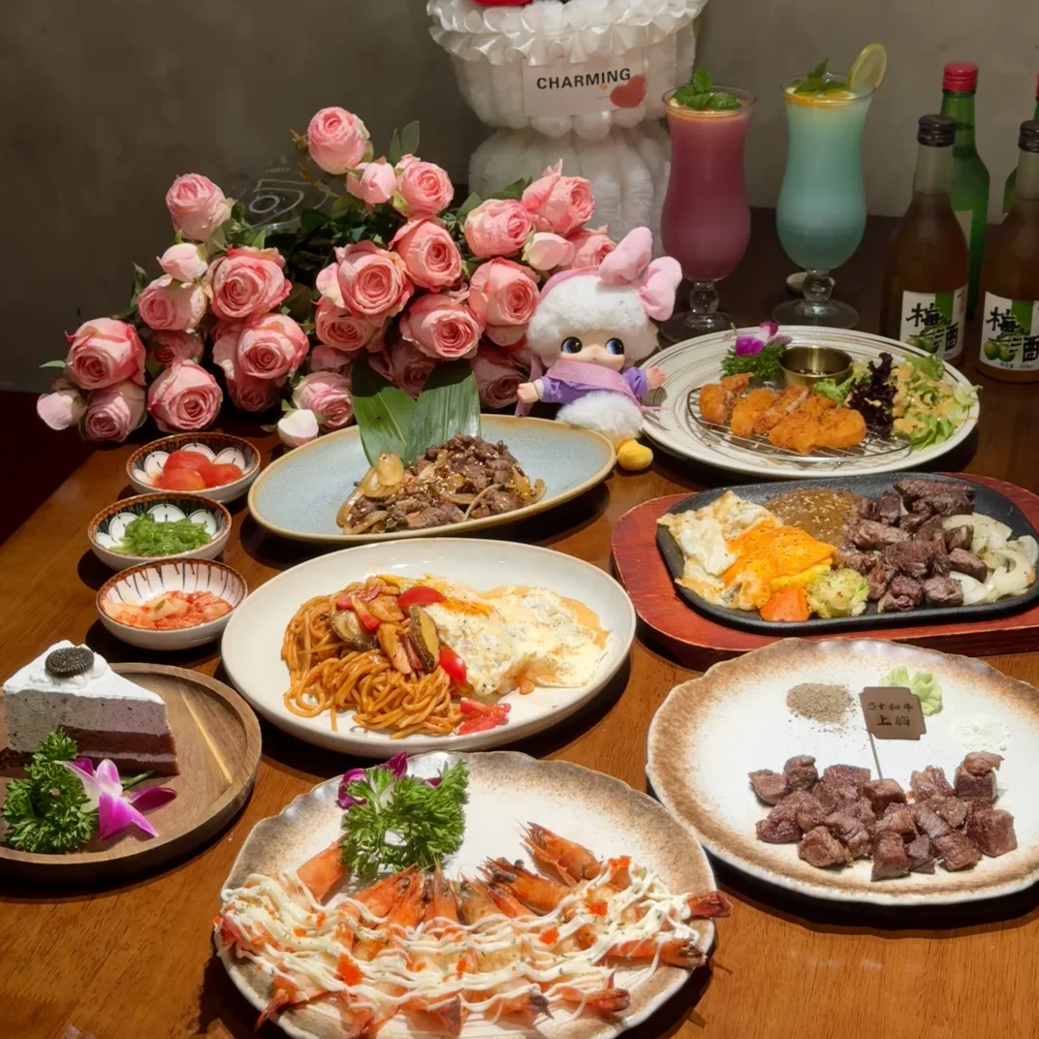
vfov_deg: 30.0
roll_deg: +0.2
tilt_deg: -26.7
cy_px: 448
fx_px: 1936
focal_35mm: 57
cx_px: 522
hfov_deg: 30.0
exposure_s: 1/100
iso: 100
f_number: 1.78
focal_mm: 6.76
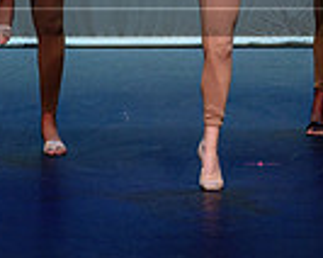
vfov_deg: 3.0
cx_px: 220
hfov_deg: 3.8
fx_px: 4840
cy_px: -159
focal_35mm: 507
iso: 1250
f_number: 2.8
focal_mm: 105
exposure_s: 1/500
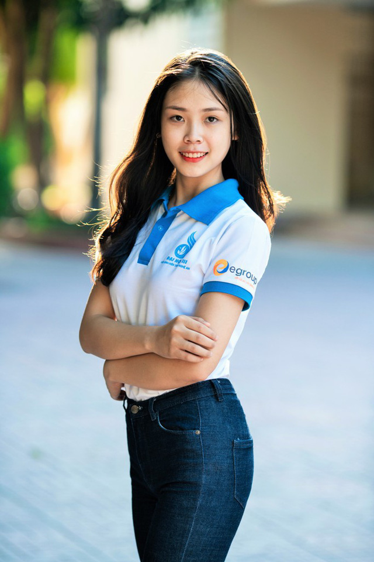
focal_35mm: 135
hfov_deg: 10.2
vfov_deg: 15.2
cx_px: 187
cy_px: 281
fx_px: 2104
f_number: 2.8
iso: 250
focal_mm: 135
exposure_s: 1/320
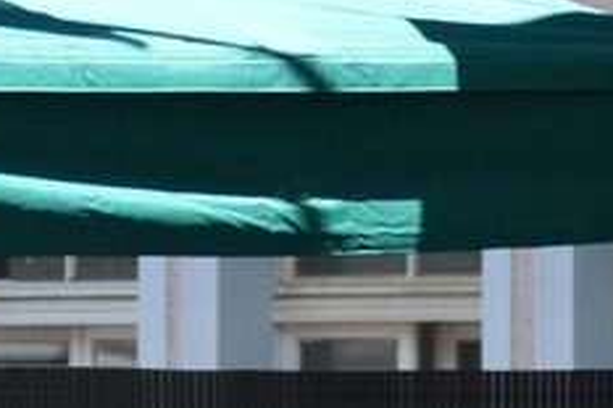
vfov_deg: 2.8
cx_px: 384
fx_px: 8409
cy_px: 794
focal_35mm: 494
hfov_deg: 4.2
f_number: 4
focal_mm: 75
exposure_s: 1/320
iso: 100
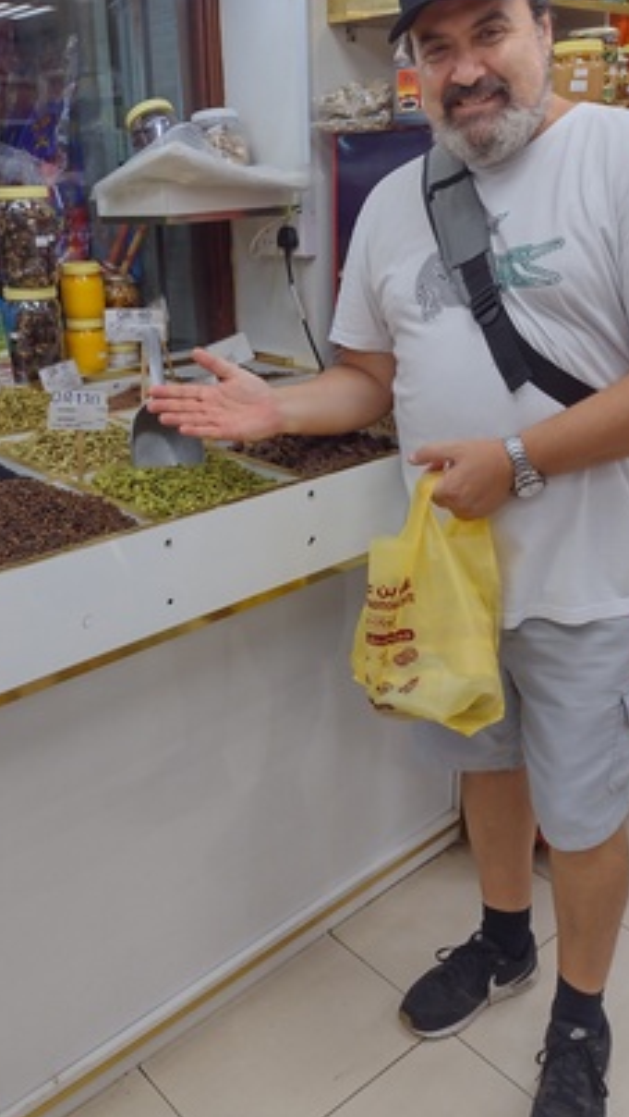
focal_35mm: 35
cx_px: 277
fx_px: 1037
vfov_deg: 56.6
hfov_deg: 33.7
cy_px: 518
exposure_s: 1/148
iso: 100
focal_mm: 4.71
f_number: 1.7
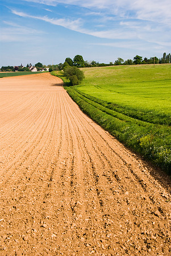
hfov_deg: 22.7
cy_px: 128
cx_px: 86
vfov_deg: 33.4
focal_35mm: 60
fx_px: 426
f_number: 8
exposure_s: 1/350
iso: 140
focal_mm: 40
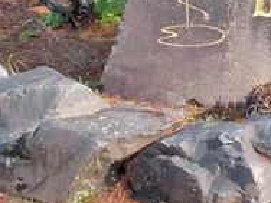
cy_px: -183
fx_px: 1229
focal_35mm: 157
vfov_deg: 9.0
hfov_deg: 10.3
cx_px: 714
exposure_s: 1/20
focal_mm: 30
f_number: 11
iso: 200
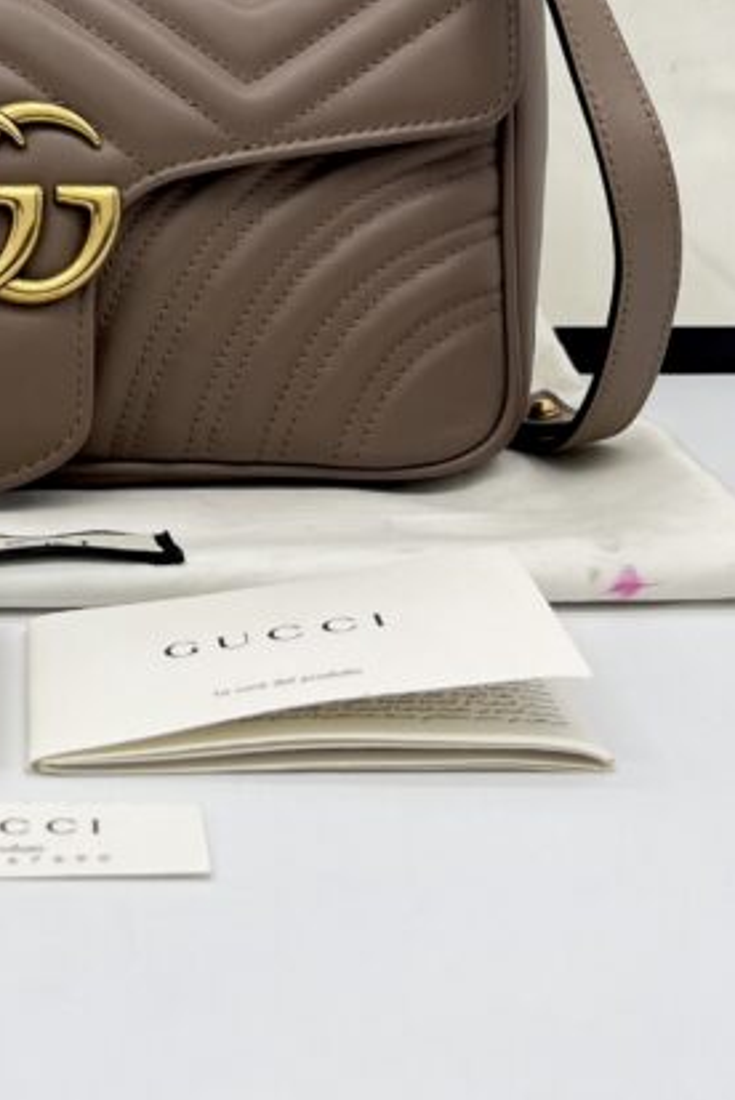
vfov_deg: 28.8
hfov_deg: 19.8
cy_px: 99
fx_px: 2048
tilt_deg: -6.5
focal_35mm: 67
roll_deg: -0.2
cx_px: 19
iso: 40
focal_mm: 5.7
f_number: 1.5
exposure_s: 1/287
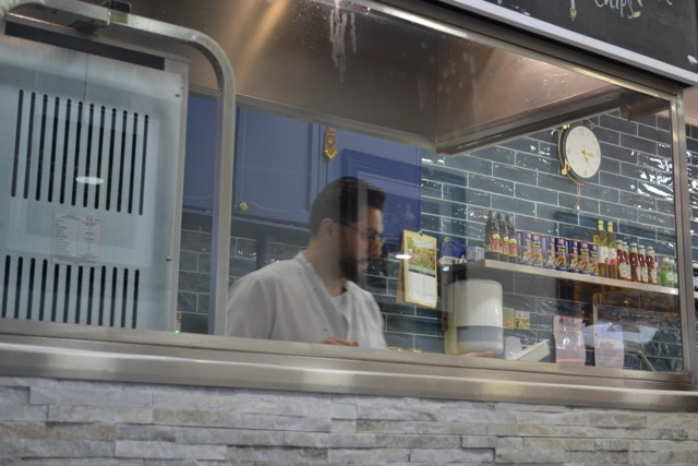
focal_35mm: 54
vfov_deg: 25.1
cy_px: 233
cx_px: 349
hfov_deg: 36.9
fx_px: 1047
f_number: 5
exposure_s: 1/25
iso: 400
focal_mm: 36
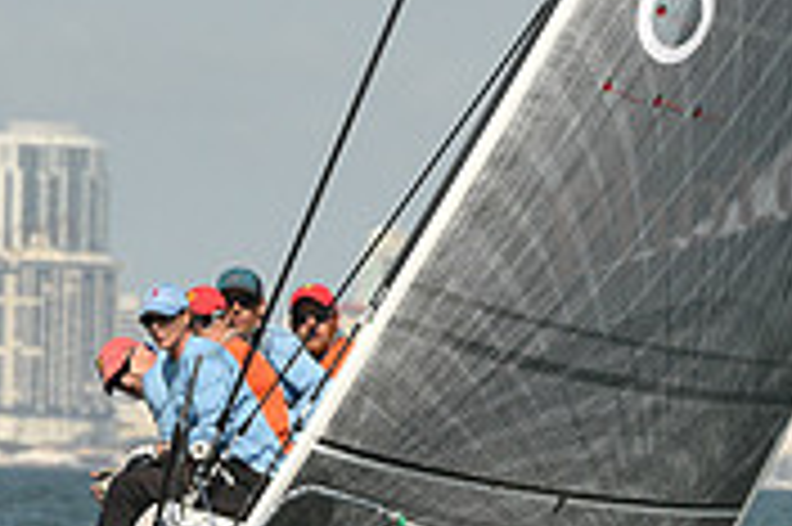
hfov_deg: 1.8
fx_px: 24682
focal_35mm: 1123
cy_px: 461
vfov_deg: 1.2
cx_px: 315
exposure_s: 1/1250
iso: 400
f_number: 9
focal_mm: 340
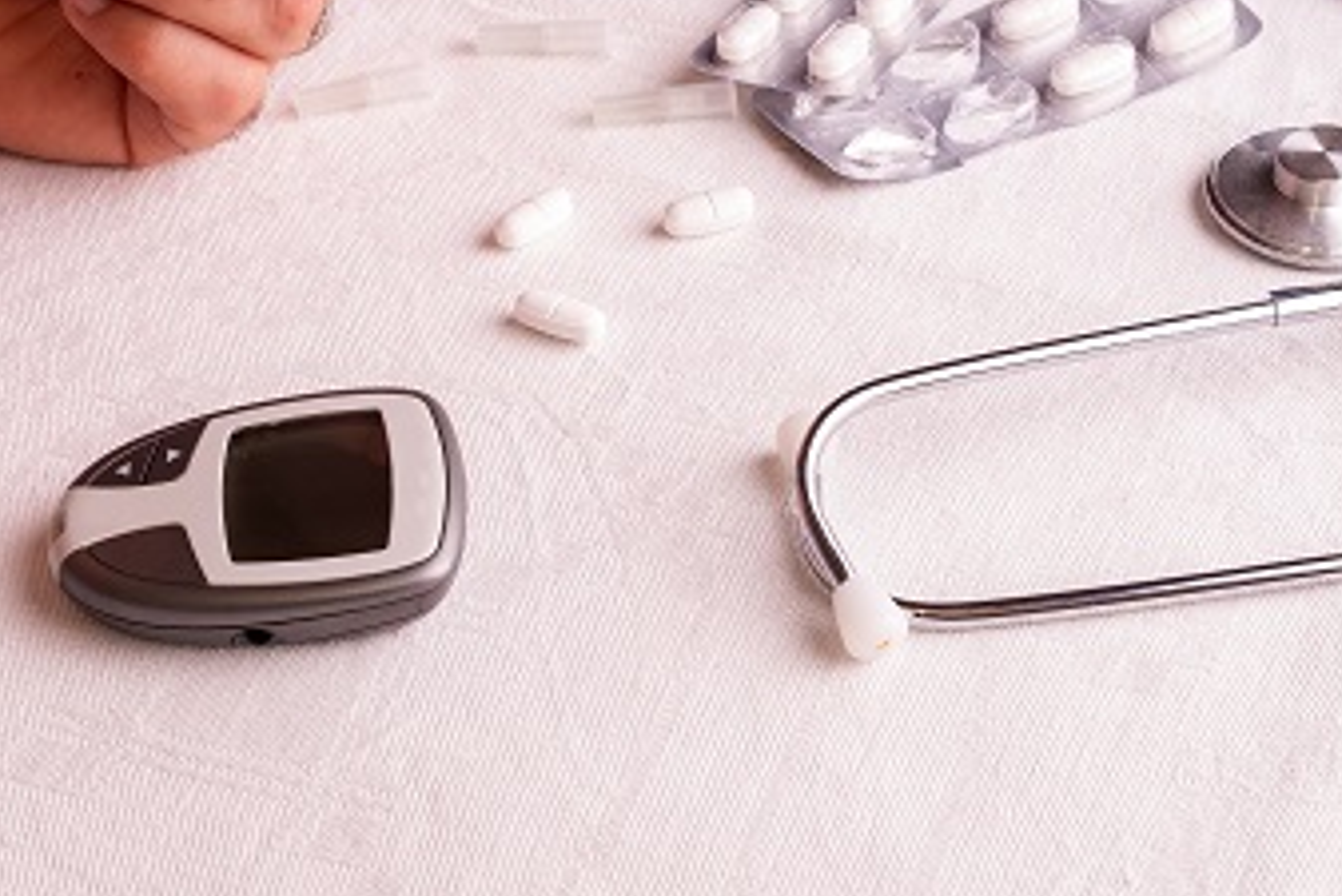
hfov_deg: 23.9
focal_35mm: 85
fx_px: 3170
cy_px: 253
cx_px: 558
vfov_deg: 16.0
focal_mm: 37.4
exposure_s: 1/125
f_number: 11
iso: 200
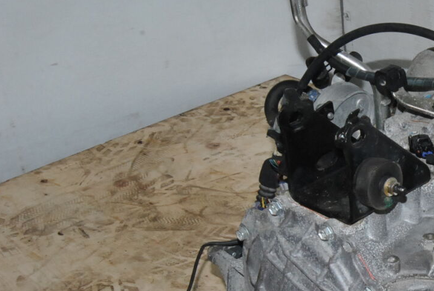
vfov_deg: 15.7
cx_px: 462
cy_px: 206
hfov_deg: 22.2
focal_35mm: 87
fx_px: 1050
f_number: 18
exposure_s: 1/200
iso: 800
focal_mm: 26
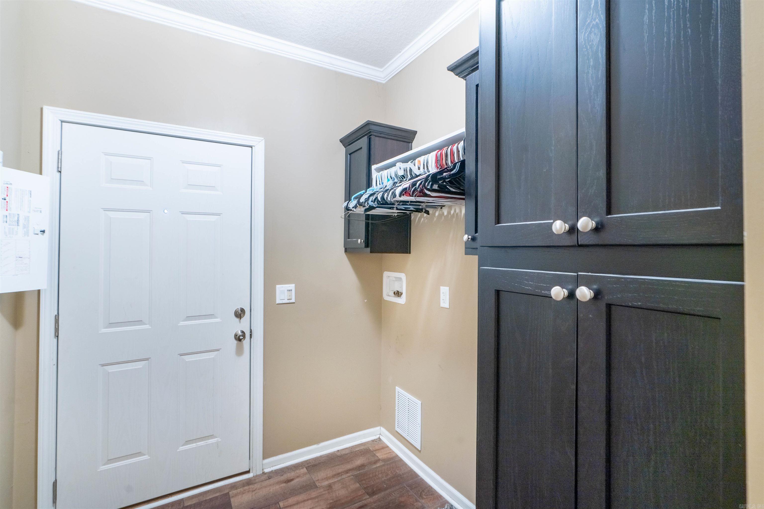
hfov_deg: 96.7
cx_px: 382
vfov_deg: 73.7
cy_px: 254
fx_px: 339
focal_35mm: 16
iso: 100
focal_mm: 16
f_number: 8
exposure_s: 1/40
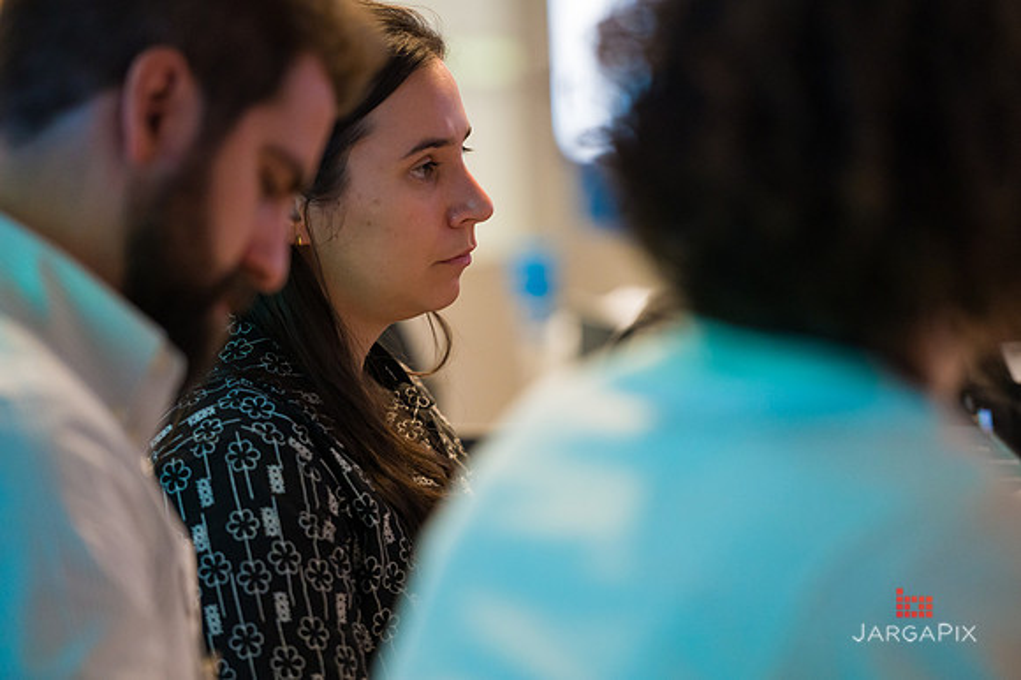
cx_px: 511
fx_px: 5439
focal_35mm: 192
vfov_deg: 7.1
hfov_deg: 10.7
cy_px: 340
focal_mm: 185
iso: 3200
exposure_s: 1/200
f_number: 3.2
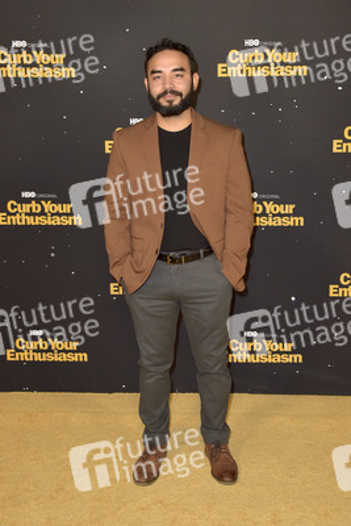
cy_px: 263
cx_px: 176
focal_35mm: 45
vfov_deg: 43.6
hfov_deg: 29.9
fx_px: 658
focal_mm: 45
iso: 320
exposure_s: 1/250
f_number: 7.1
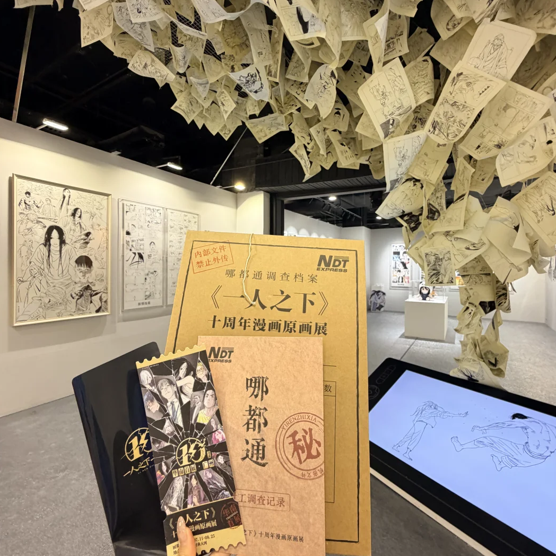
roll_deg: -0.8
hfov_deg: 84.0
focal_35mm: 17
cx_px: 280
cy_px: 272
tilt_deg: -0.8
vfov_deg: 84.0
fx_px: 309
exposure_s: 1/100
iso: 250
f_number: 2.2
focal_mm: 2.22
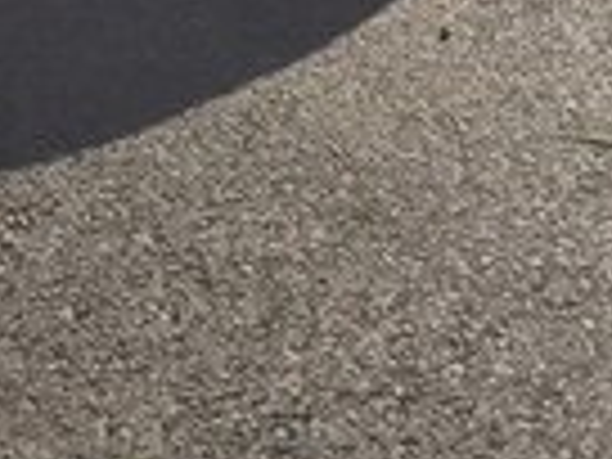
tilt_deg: -11.8
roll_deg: +3.7
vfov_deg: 9.8
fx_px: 2493
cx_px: -32
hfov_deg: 13.8
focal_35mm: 141
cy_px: -448
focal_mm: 4.15
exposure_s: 1/1647
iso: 32
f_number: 2.2
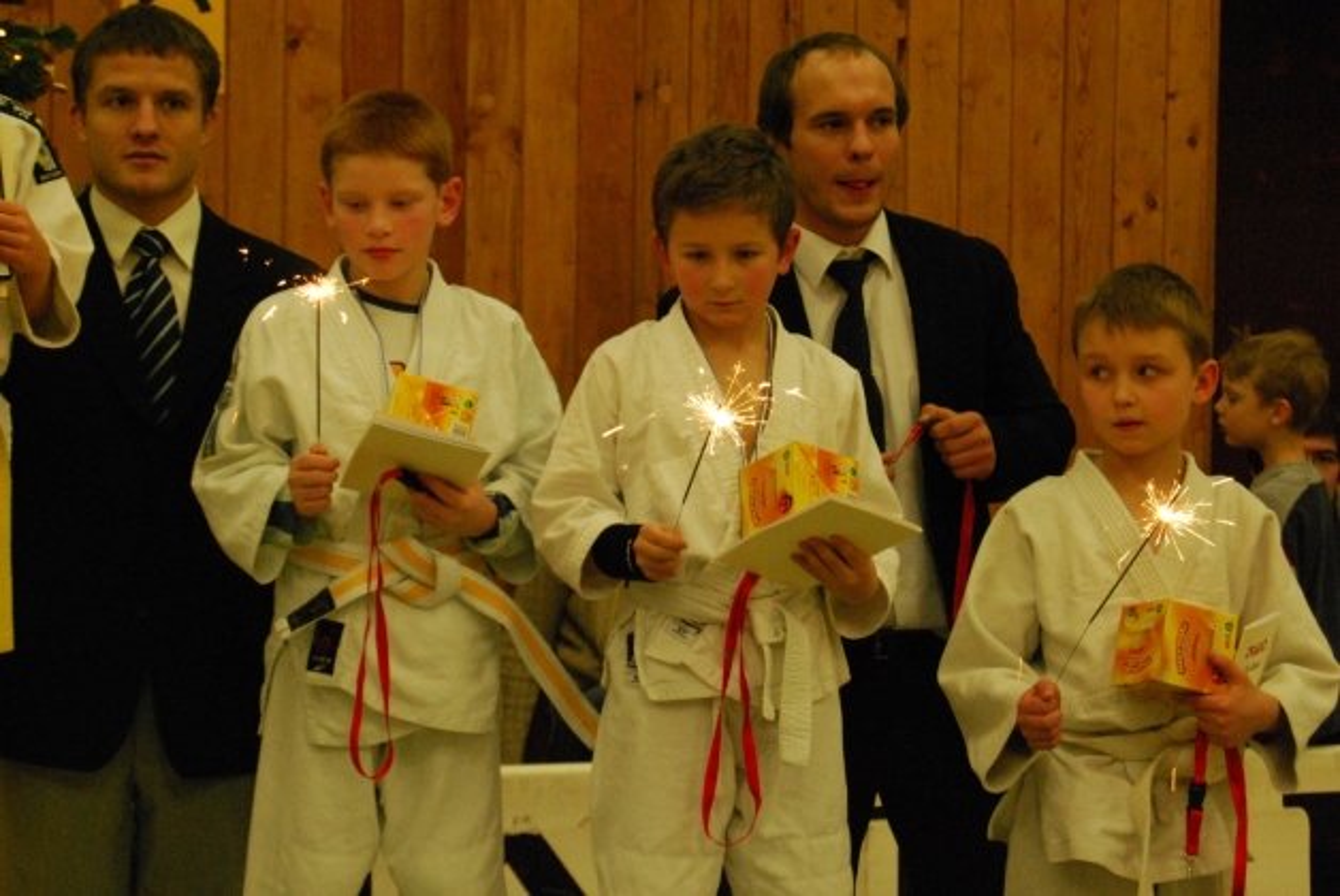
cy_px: 448
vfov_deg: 16.6
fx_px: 3074
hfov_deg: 24.6
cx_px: 670
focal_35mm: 82
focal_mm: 55
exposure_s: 1/50
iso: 1600
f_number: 5.6
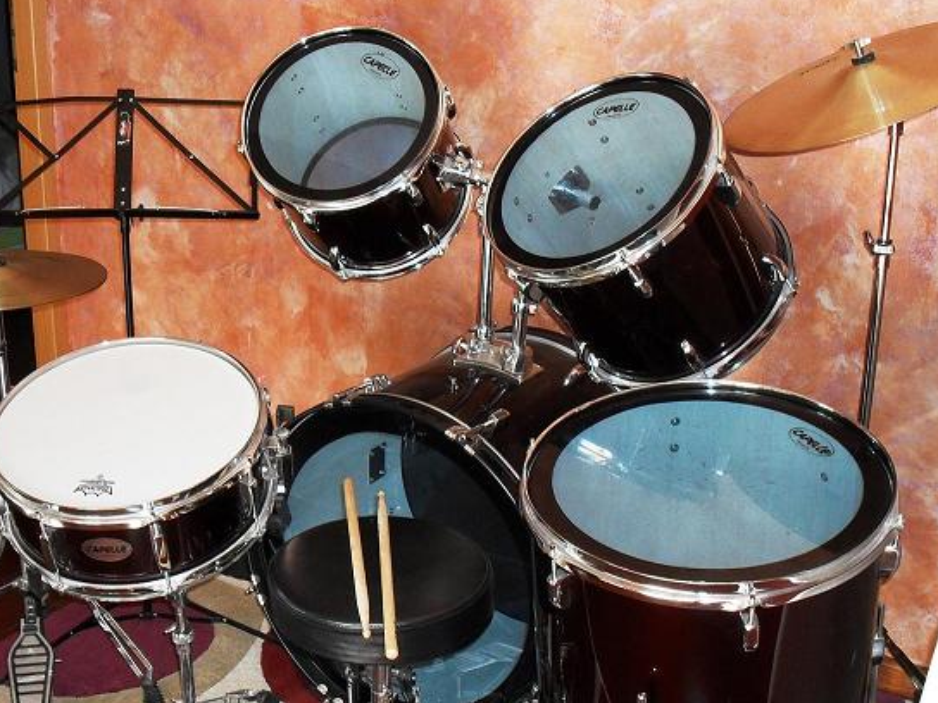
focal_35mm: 47
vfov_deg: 30.9
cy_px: 377
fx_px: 1274
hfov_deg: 40.4
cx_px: 424
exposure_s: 1/45
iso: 200
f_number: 3.2
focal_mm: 6.3
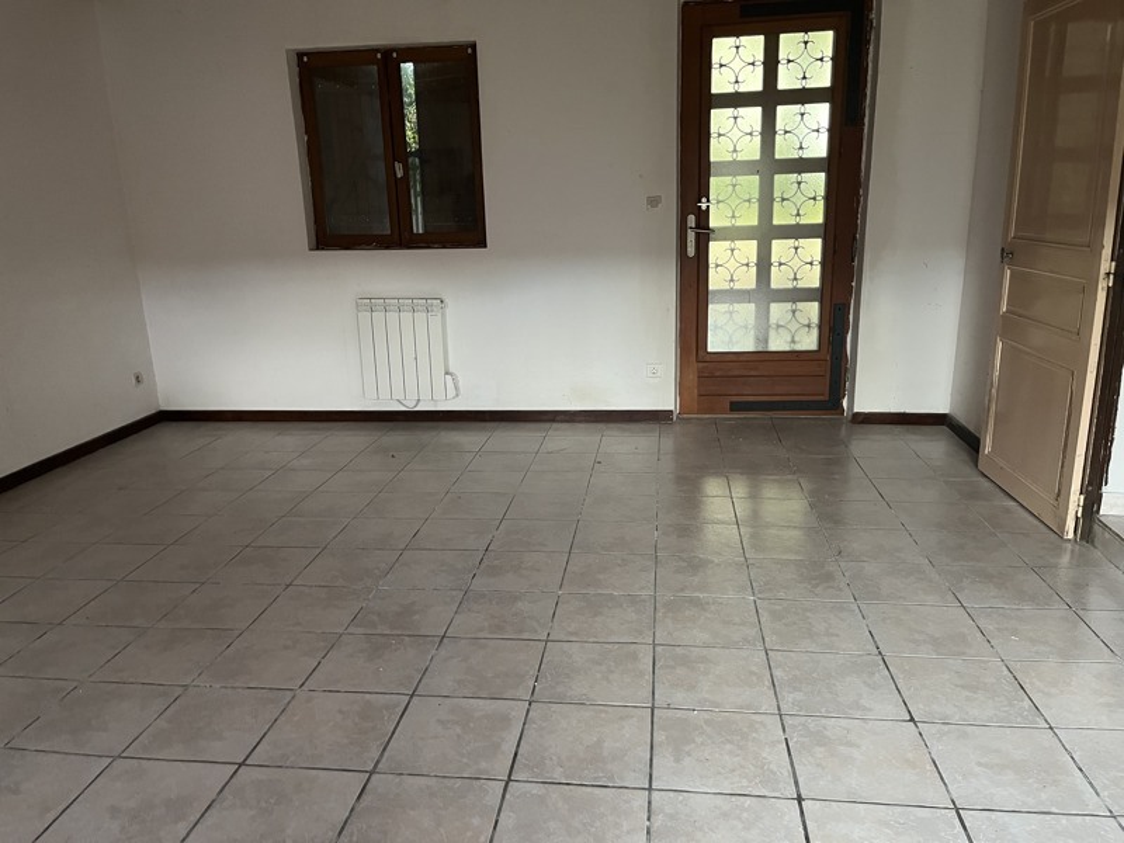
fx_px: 844
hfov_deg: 67.3
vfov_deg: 53.1
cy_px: 422
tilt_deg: -16.2
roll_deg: +1.6
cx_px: 562
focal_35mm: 26
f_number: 1.6
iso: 500
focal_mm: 5.1
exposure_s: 1/60
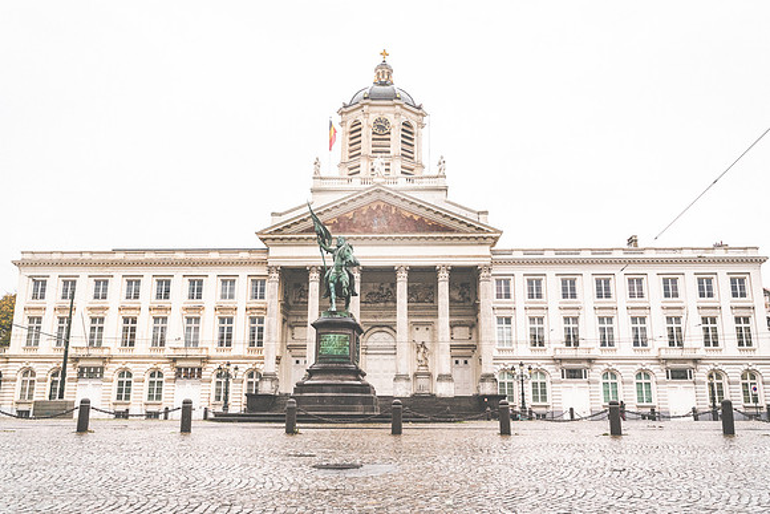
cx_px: 385
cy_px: 257
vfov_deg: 41.8
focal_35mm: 31
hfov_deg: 59.5
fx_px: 673
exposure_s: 1/800
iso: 3200
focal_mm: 30
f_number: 5.6
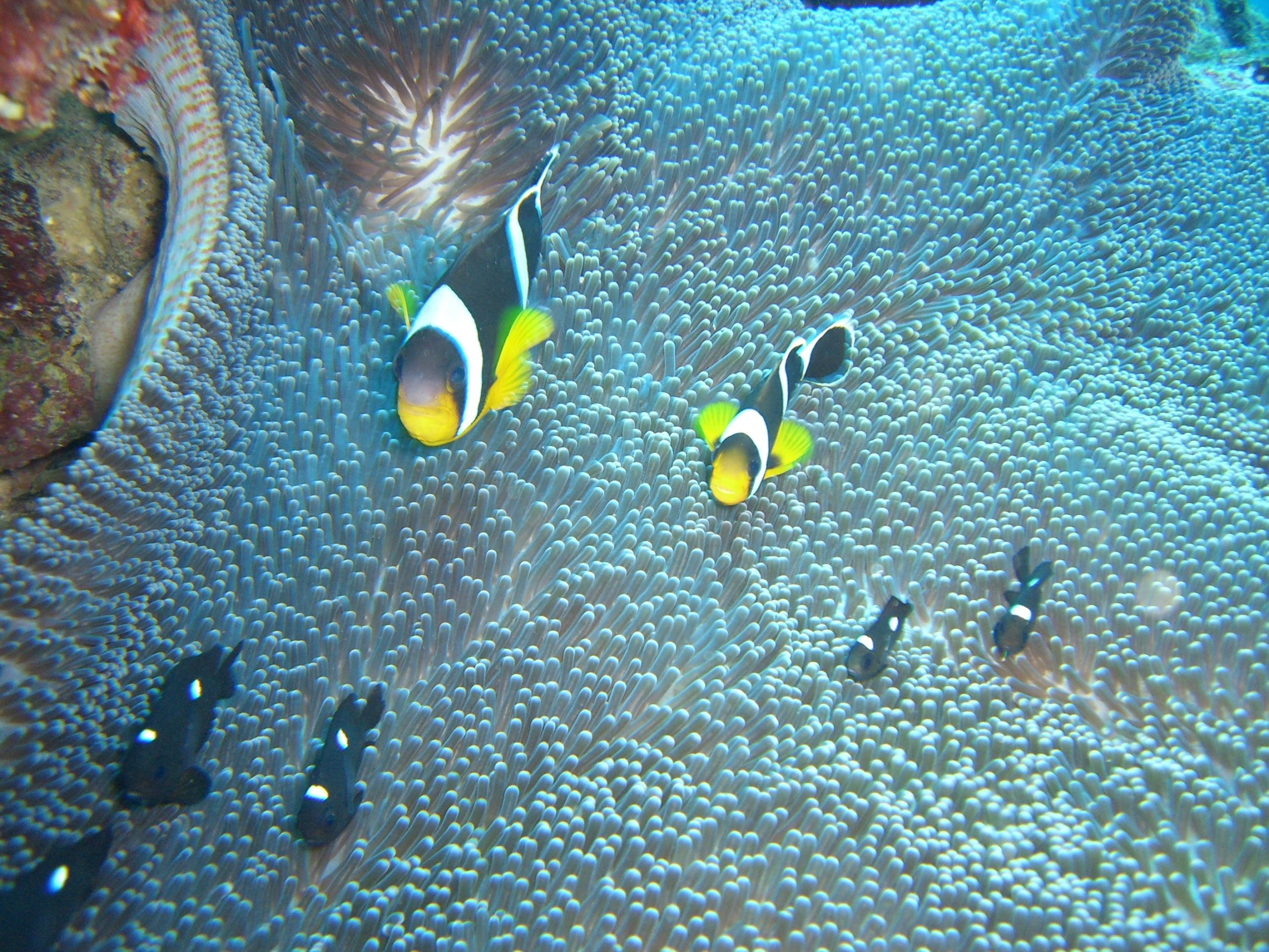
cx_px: 634
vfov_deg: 37.7
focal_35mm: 38
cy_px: 476
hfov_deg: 49.0
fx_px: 1393
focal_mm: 6.2
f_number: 2.7
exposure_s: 1/60
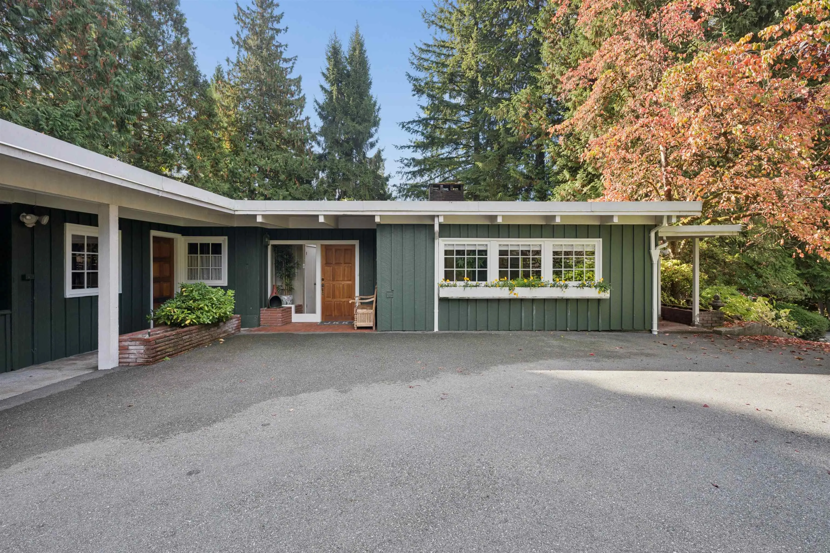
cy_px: 276
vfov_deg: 73.7
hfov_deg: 96.7
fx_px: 369
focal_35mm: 16
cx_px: 415
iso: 250
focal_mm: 16
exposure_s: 1/40
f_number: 11
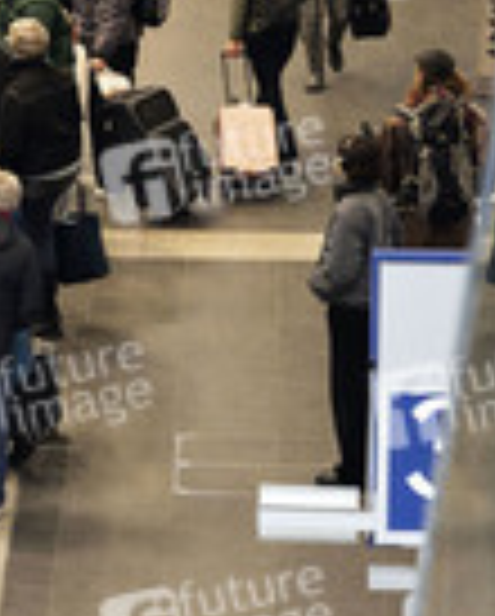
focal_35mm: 324
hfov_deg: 4.8
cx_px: 97
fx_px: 5920
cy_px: 58
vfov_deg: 6.0
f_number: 4
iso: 6400
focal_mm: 70
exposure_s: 1/125
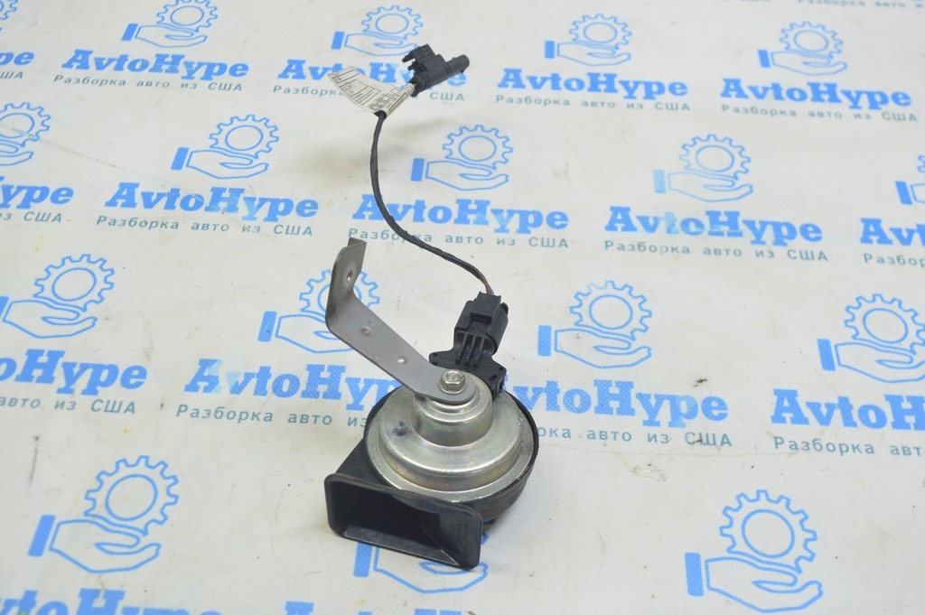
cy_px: 308
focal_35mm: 36
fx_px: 924
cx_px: 462
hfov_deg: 53.2
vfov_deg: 36.8
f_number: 5.6
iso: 400
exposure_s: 1/20
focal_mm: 24
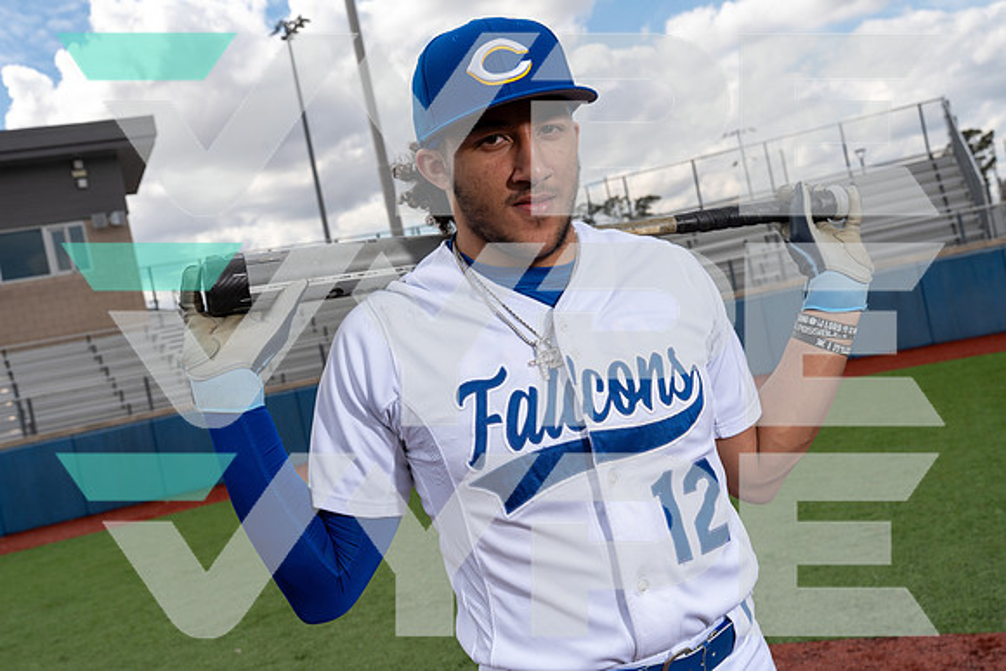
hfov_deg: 48.4
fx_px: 1118
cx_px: 503
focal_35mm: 40
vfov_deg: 33.4
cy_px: 336
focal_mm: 40
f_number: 8
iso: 100
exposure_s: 1/250
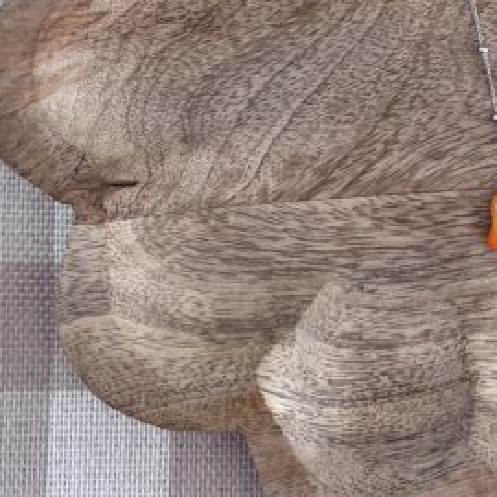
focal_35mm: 68
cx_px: 495
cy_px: -112
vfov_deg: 23.1
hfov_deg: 24.2
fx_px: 1105
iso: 125
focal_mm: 5.7
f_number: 1.5
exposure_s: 1/105
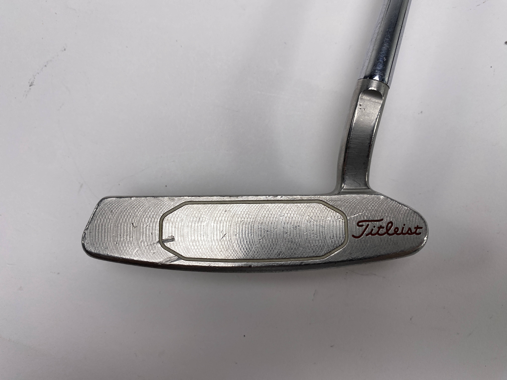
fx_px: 381
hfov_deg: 67.3
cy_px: 190
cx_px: 254
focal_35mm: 26
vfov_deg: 53.1
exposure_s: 1/375
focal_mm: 4.25
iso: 32
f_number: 1.8
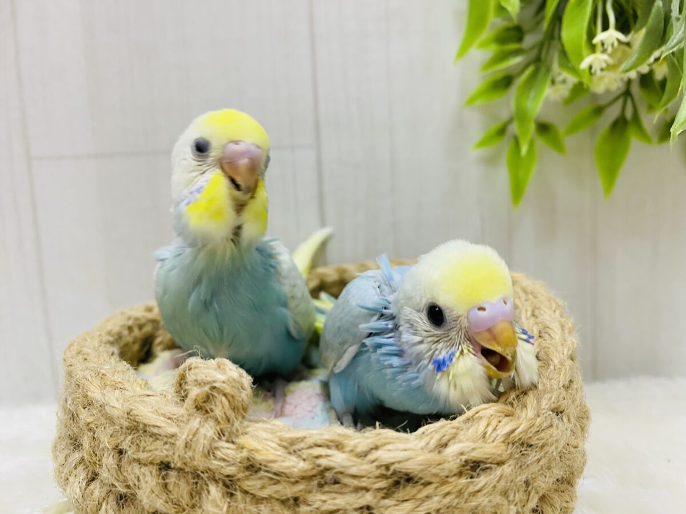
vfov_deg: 54.9
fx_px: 495
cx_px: 343
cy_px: 257
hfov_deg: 69.4
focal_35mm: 25
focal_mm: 4.25
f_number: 1.8
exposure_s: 1/100
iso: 125
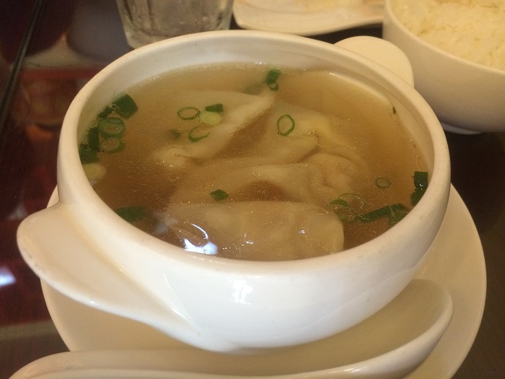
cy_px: 190
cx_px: 252
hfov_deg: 61.7
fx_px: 423
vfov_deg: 48.2
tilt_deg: -46.2
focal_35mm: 29
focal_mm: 4.15
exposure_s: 1/17
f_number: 2.2
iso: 320
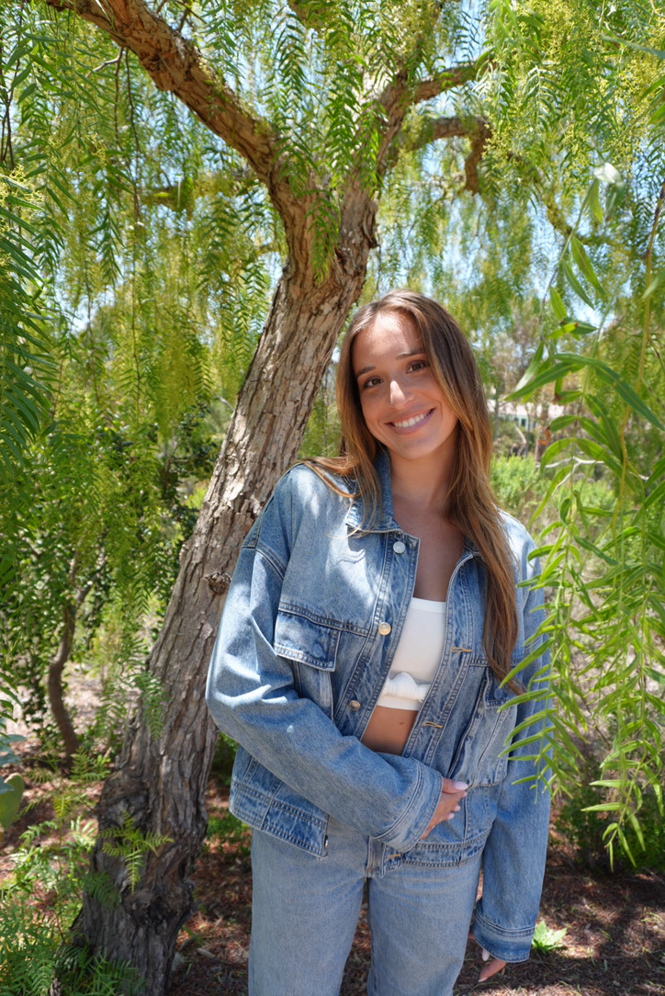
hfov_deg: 48.0
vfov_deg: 67.4
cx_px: 332
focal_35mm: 27
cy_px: 498
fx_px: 747
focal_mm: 18
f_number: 4
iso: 100
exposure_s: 1/250
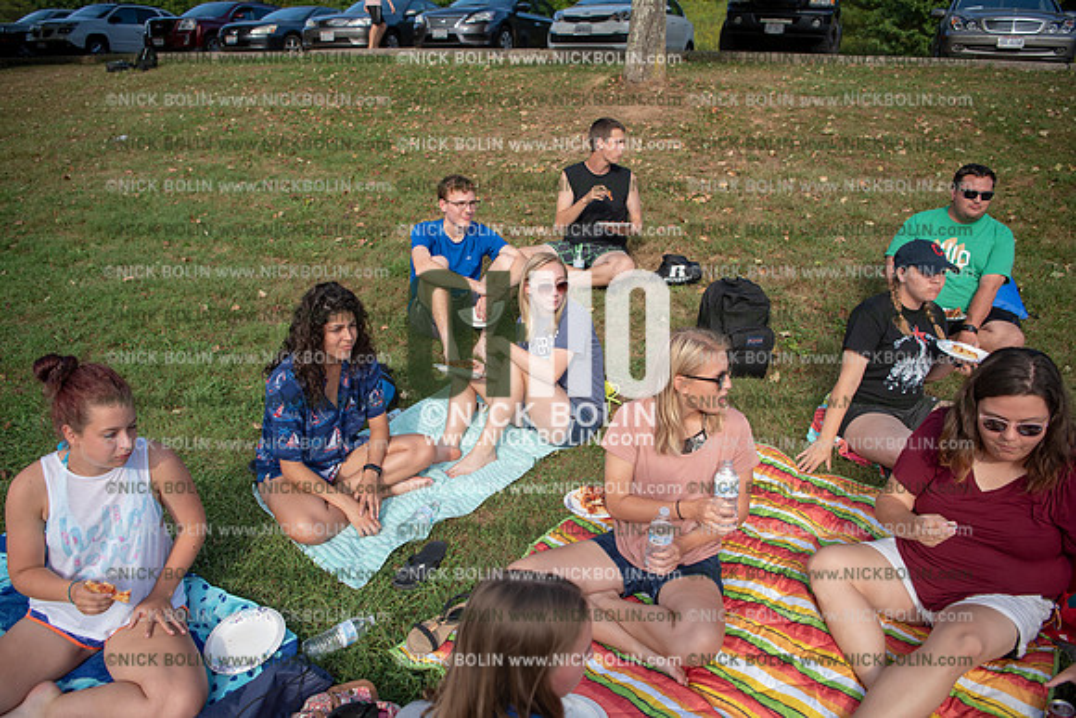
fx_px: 717
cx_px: 538
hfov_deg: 73.7
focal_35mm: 24
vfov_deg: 53.2
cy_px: 359
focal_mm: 24
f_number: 3.2
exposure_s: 1/800
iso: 160
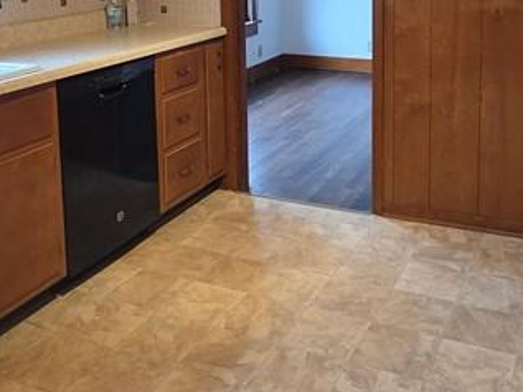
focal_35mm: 42
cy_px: 26
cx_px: 302
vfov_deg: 32.4
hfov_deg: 44.6
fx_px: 635
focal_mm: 2.2
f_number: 1.9
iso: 500
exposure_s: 1/60
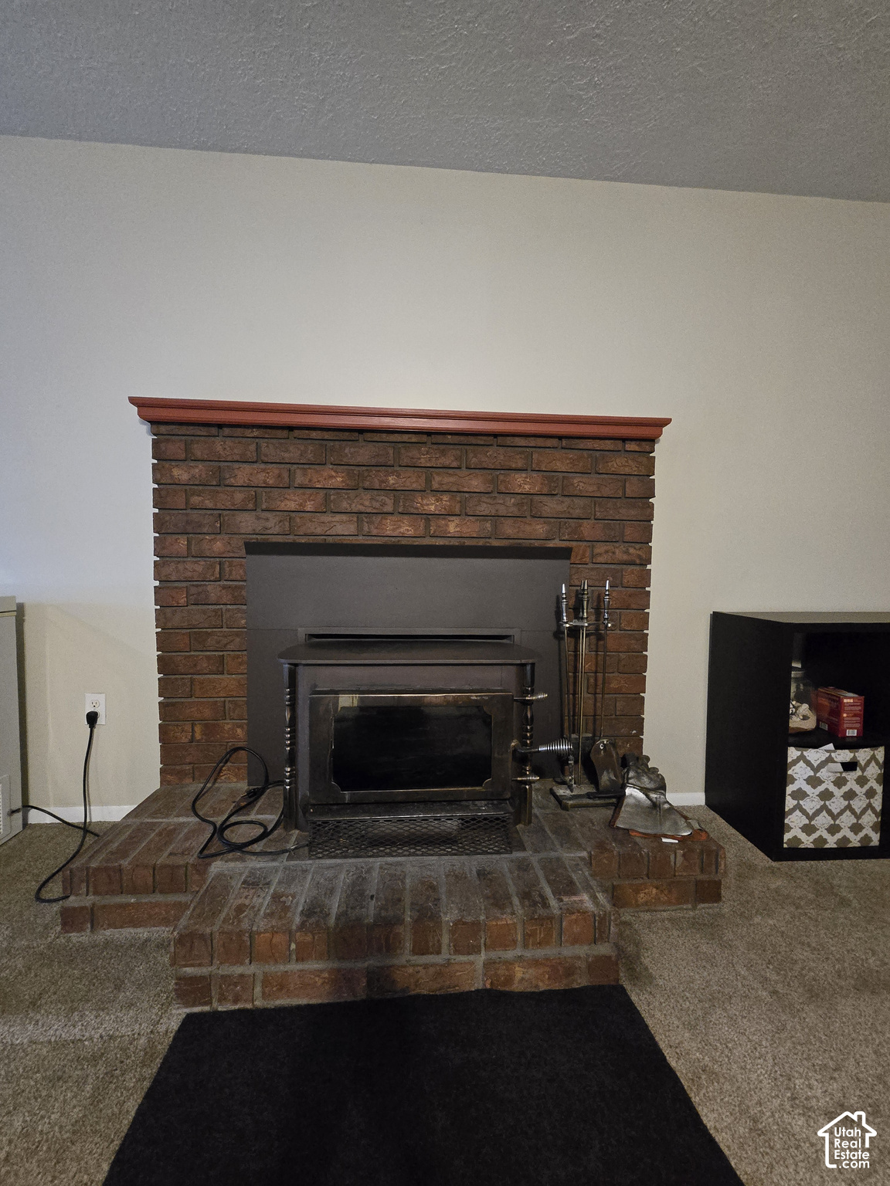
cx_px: 445
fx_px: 446
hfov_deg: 89.9
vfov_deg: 106.2
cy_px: 593
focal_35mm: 13
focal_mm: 2.2
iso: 1600
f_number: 2.2
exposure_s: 1/60
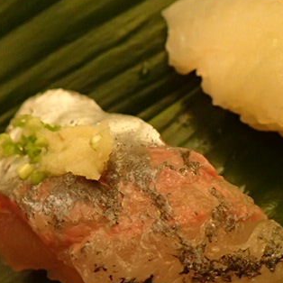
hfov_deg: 31.6
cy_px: 205
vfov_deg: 31.2
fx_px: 499
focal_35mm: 54
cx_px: 146
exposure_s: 1/15
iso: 800
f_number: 2.3
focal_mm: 5.5
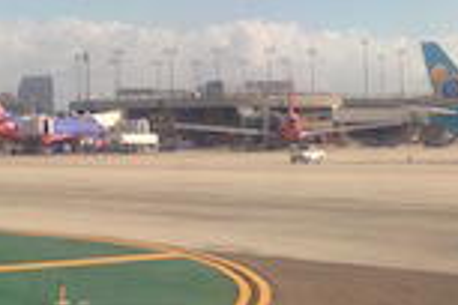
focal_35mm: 130
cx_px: 335
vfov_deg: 10.5
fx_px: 1654
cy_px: 121
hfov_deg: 15.7
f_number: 2.4
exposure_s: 1/775
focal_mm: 4.12
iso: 50
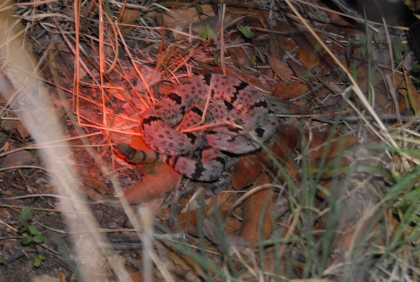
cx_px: 210
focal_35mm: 112
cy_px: 141
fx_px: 1315
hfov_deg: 18.1
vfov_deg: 12.2
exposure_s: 1/30
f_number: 5.6
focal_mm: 75
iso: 1600
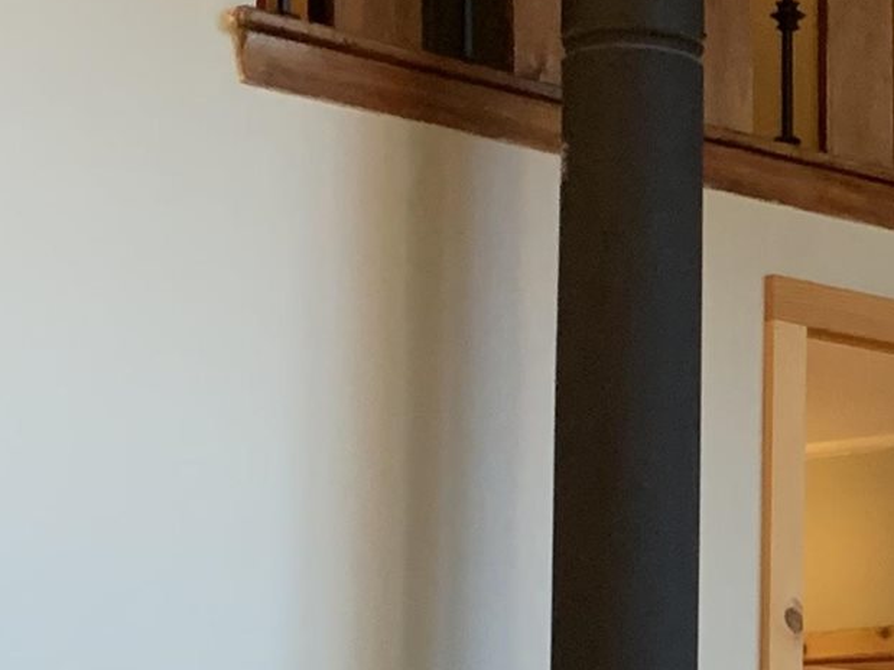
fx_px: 3331
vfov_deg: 11.4
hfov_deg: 14.7
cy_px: 604
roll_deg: +0.4
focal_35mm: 129
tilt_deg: +4.1
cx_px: 1131
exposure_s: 1/40
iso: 320
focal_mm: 4.25
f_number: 1.8
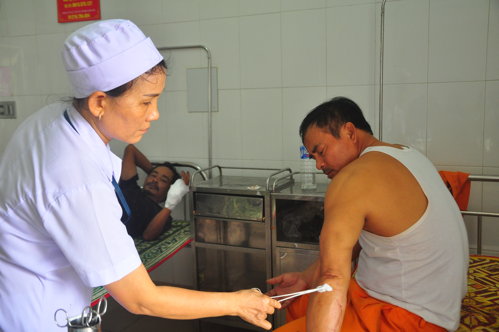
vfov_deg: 35.4
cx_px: 250
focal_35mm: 38
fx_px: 519
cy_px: 166
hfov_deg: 51.3
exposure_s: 1/100
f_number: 5
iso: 800
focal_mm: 25
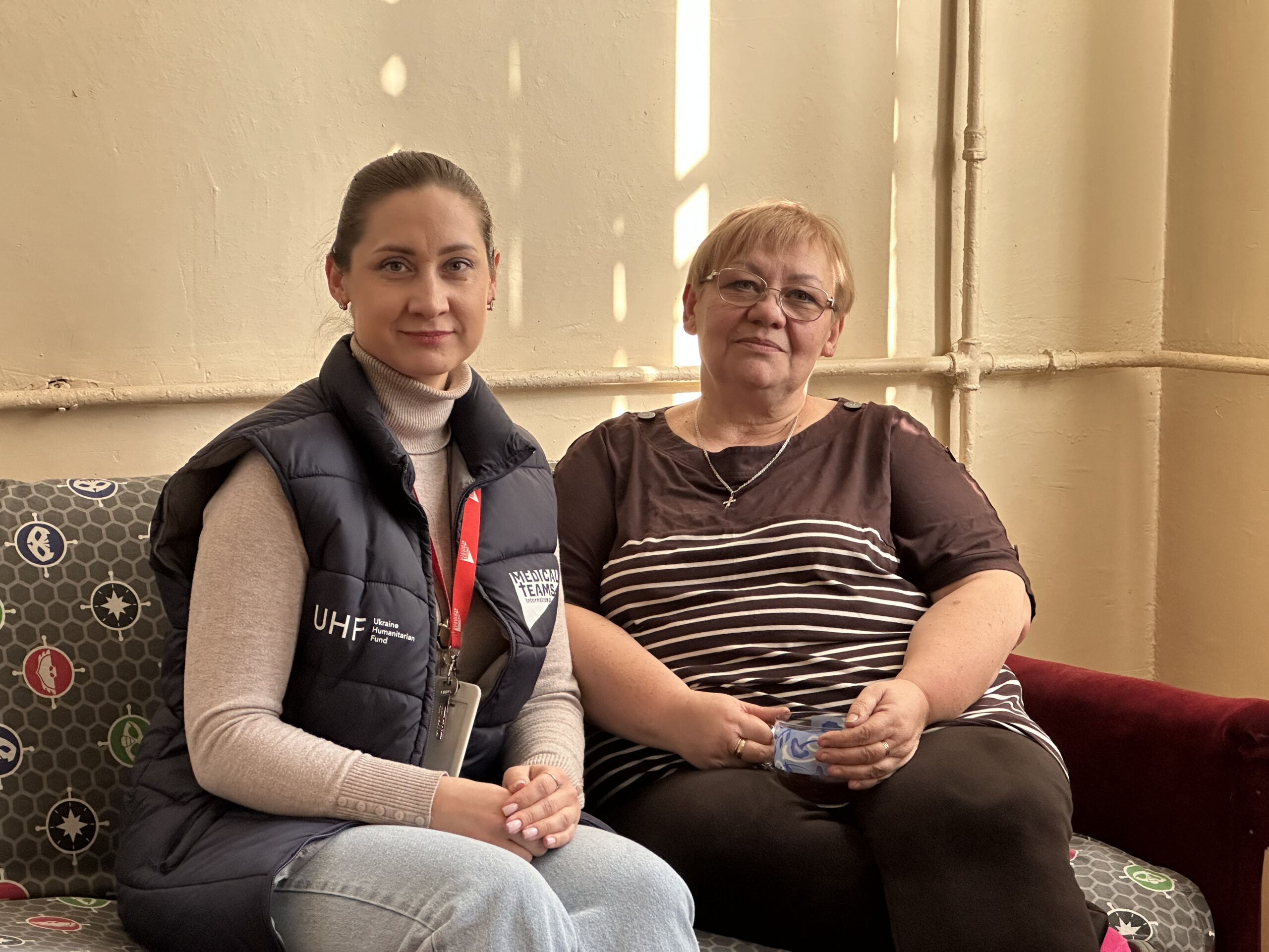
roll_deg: -0.3
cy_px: 476
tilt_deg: -4.5
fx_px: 2823
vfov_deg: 19.1
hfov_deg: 25.3
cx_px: 634
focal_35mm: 77
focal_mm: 9
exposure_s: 1/99
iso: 160
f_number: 2.8
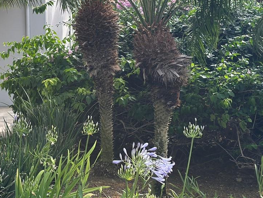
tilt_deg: +2.9
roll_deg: +1.0
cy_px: 50
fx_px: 798
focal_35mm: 105
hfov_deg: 18.4
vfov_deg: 14.1
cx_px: 31
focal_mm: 6.86
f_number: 1.78
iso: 80
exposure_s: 1/1120
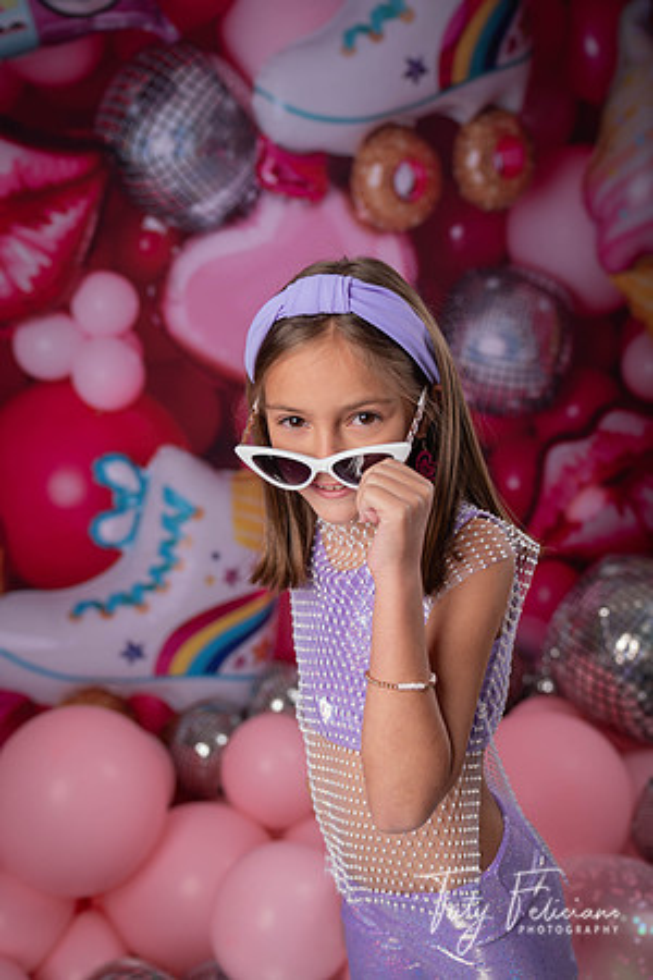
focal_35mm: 40
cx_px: 326
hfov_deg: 33.4
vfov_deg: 48.5
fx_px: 1088
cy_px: 490
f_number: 3.2
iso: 50
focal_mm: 40
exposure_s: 1/250
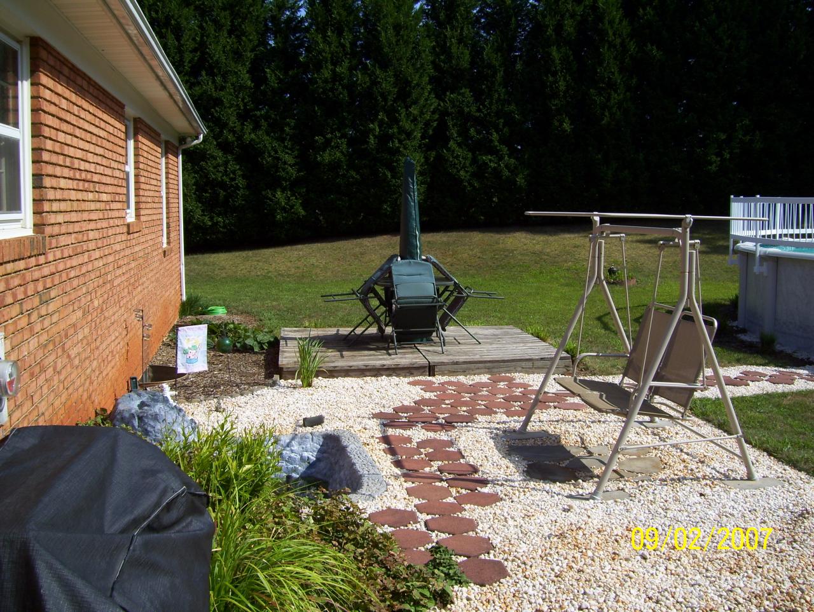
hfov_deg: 51.3
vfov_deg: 39.7
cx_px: 407
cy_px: 306
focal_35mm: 36
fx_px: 847
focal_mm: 6
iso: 80
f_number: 4.8
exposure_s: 1/500
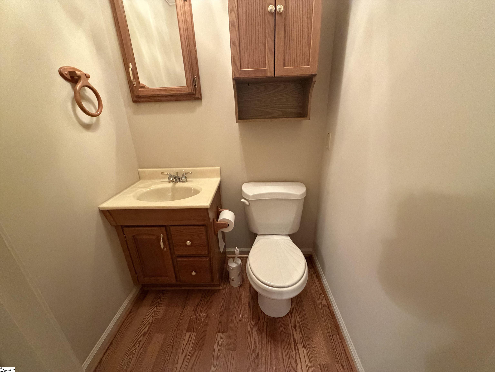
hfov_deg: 102.1
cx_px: 248
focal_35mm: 14
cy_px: 186
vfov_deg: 85.7
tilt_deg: -20.8
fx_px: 200
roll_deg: +2.8
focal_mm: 2.22
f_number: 2.2
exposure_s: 1/60
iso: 1000
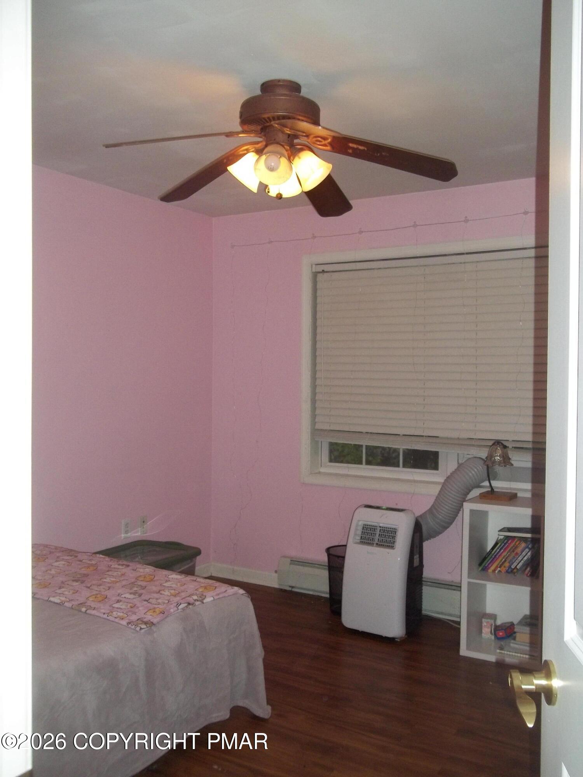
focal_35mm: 32
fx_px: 719
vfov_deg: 56.8
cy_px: 388
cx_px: 292
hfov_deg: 44.2
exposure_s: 1/30
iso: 160
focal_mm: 5.7
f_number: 2.9
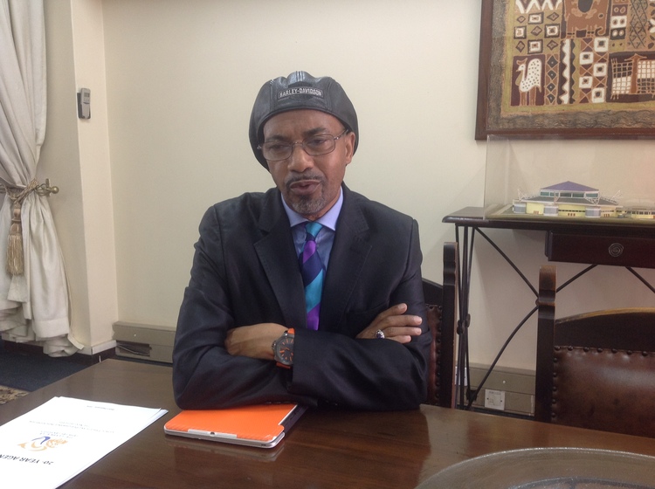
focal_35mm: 35
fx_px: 661
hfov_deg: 52.7
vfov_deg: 40.6
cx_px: 328
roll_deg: -0.3
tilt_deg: -8.2
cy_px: 244
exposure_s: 1/17
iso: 64
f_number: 2.4
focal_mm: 4.28
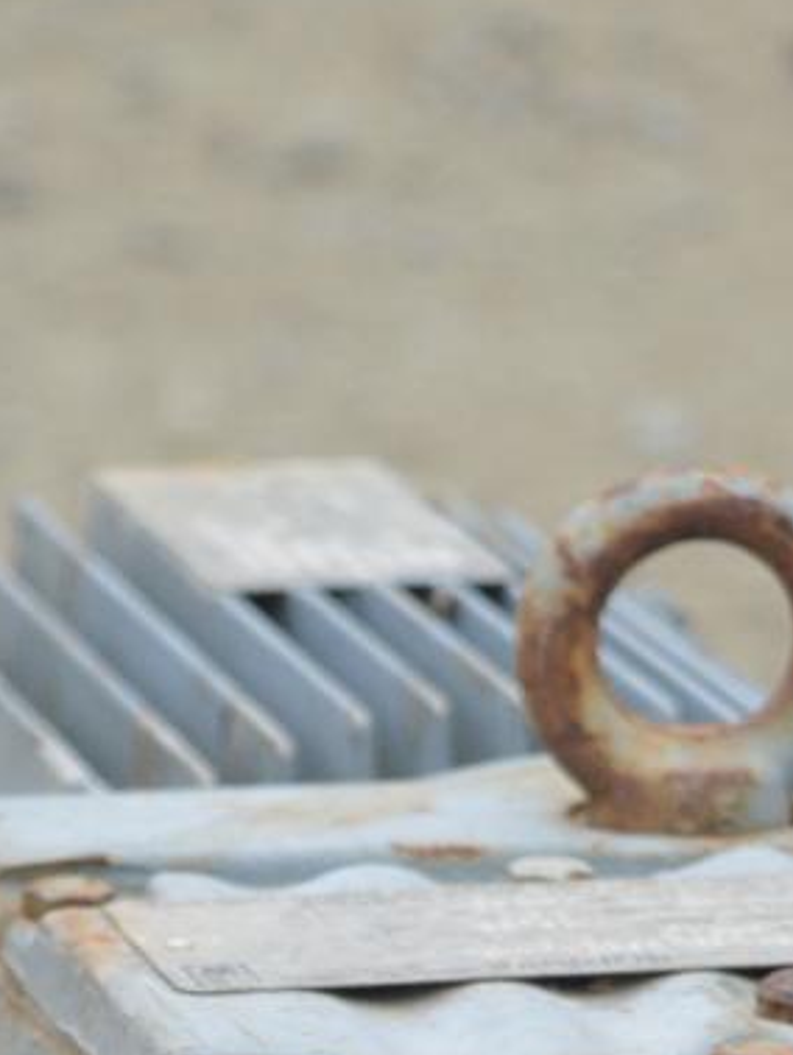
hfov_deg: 5.0
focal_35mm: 298
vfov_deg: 6.5
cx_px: 670
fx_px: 9092
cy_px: 2063
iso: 220
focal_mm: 52
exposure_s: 1/125
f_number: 5.6
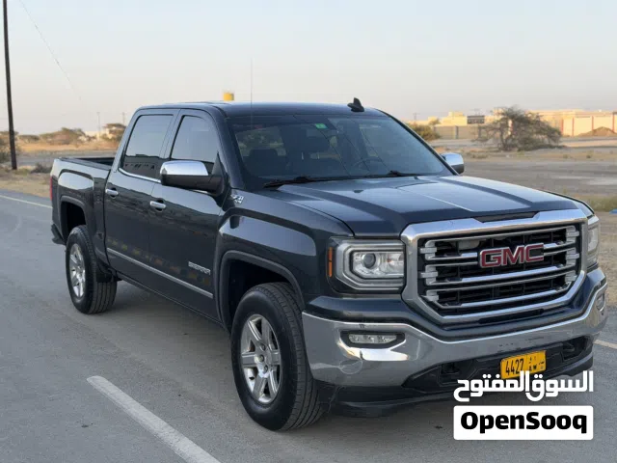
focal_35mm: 48
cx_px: 308
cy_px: 232
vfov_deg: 30.3
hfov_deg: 39.7
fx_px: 856
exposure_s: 1/855
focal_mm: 6.76
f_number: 1.78
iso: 64
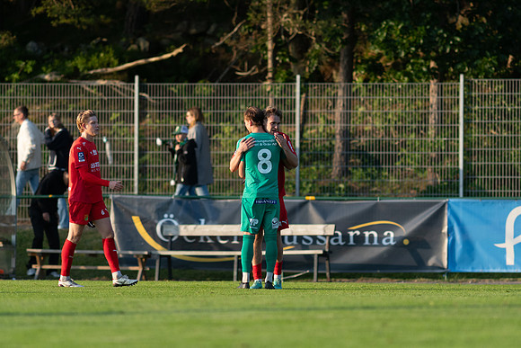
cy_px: 174
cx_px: 260
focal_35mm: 450
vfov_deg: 3.1
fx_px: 6514
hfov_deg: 4.6
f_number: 3.2
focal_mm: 300
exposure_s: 1/1600
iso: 360
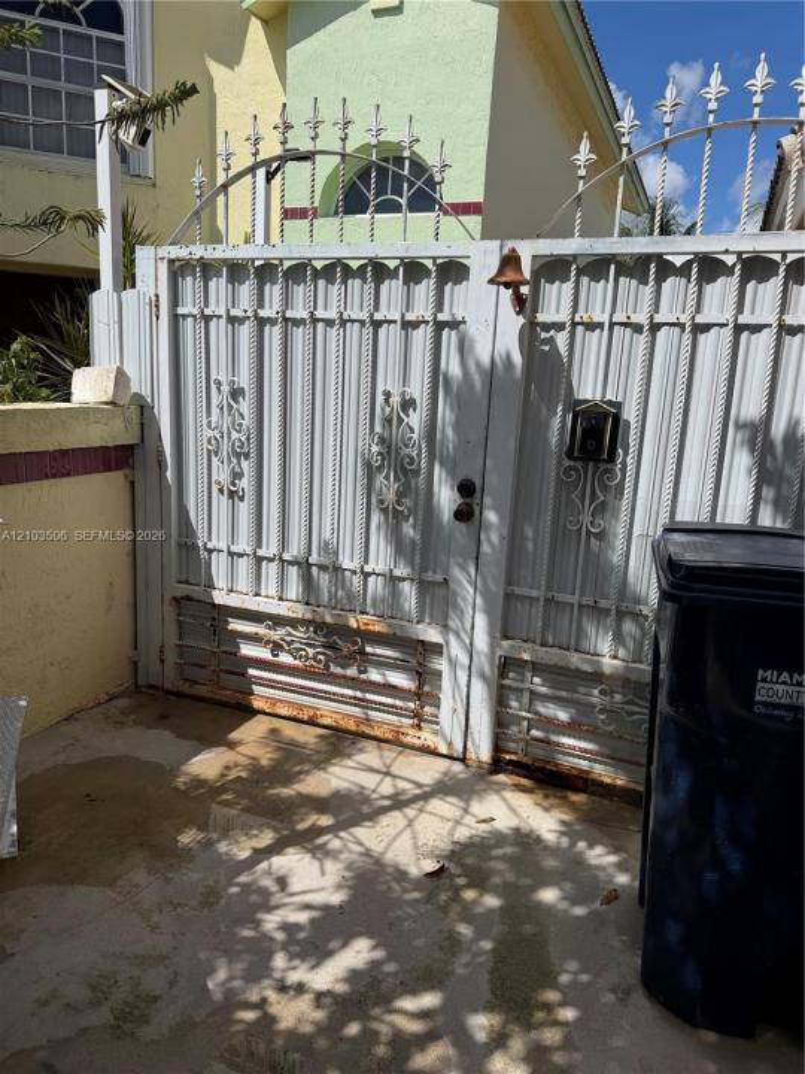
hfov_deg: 56.8
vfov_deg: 71.6
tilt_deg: -13.1
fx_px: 744
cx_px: 402
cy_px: 537
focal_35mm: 24
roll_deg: -2.8
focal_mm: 6.76
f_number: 1.78
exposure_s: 1/9091
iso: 80
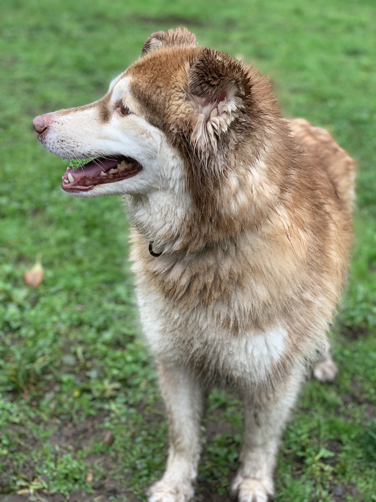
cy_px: 251
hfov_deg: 28.0
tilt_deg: -22.1
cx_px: 188
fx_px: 753
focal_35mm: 52
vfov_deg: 36.8
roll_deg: -5.2
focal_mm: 6
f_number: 2.4
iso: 16
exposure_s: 1/122
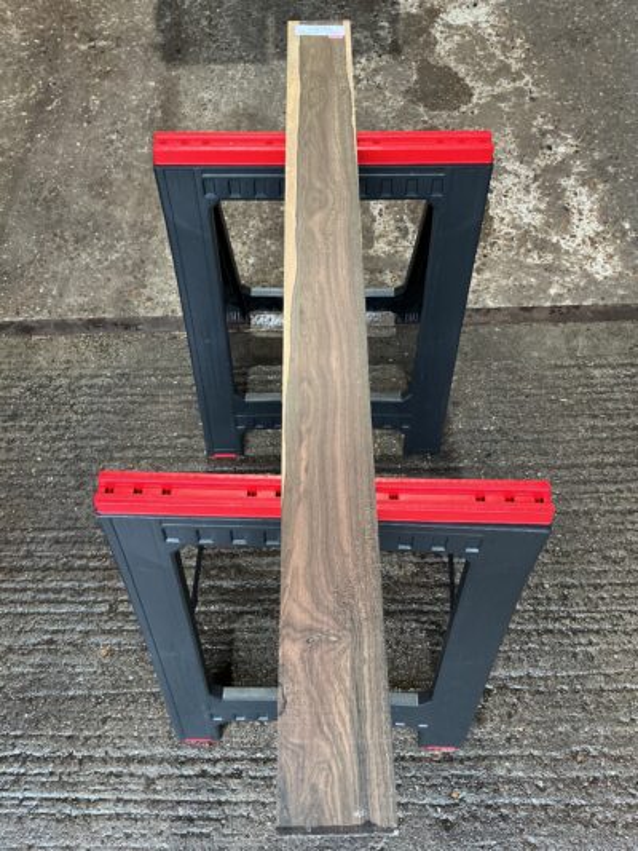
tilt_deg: -61.5
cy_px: 426
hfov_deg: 48.2
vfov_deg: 61.6
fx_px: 712
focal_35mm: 29
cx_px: 319
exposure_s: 1/50
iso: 125
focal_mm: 3
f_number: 1.8
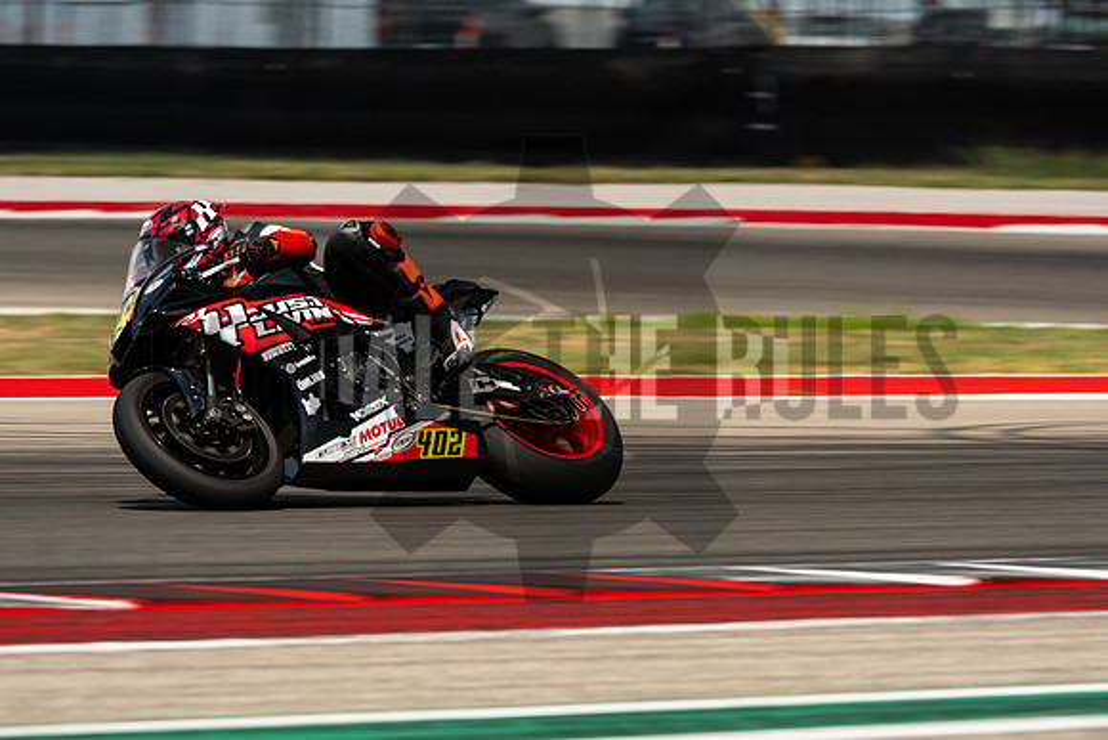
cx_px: 554
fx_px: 12929
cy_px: 370
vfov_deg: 3.3
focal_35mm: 420
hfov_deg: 4.9
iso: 160
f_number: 7.1
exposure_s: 1/250
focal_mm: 280
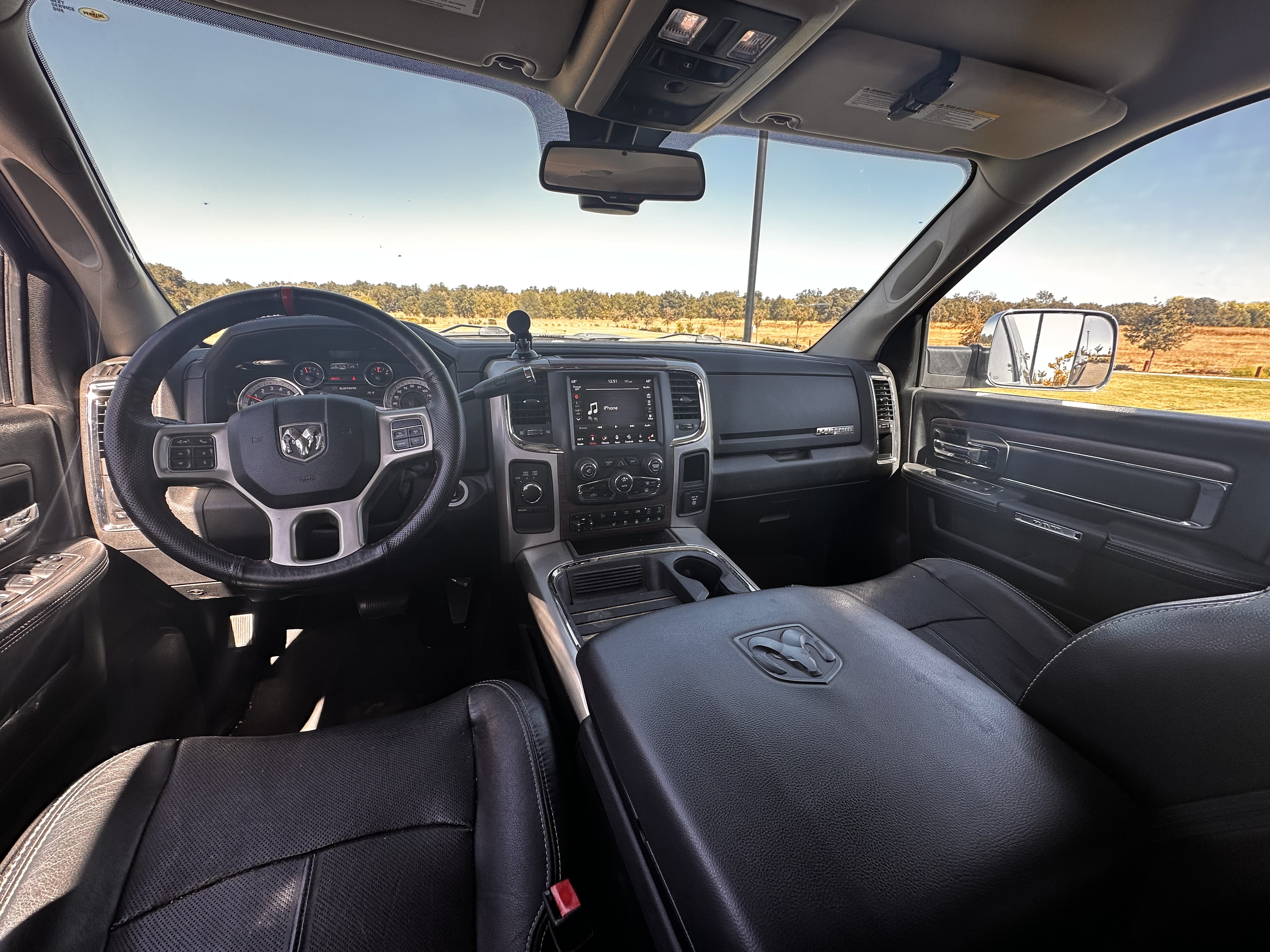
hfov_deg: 102.1
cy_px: 476
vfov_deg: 85.7
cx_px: 635
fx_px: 514
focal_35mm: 14
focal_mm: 2.22
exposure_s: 1/124
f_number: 2.2
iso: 40
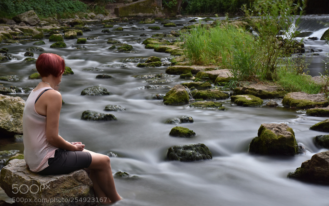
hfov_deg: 22.6
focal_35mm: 92
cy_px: 106
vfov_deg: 14.2
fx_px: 825
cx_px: 164
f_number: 10
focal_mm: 60
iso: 320
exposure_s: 30
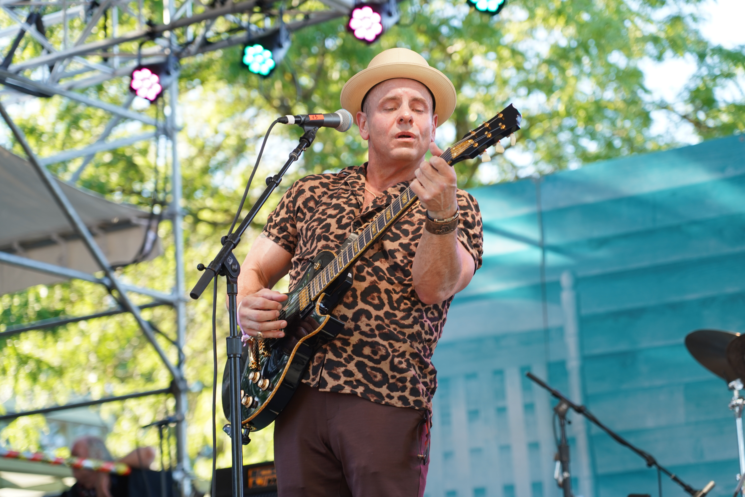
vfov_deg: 13.0
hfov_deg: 19.5
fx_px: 2173
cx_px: 372
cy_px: 248
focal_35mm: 105
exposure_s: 1/125
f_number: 4
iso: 250
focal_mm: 105
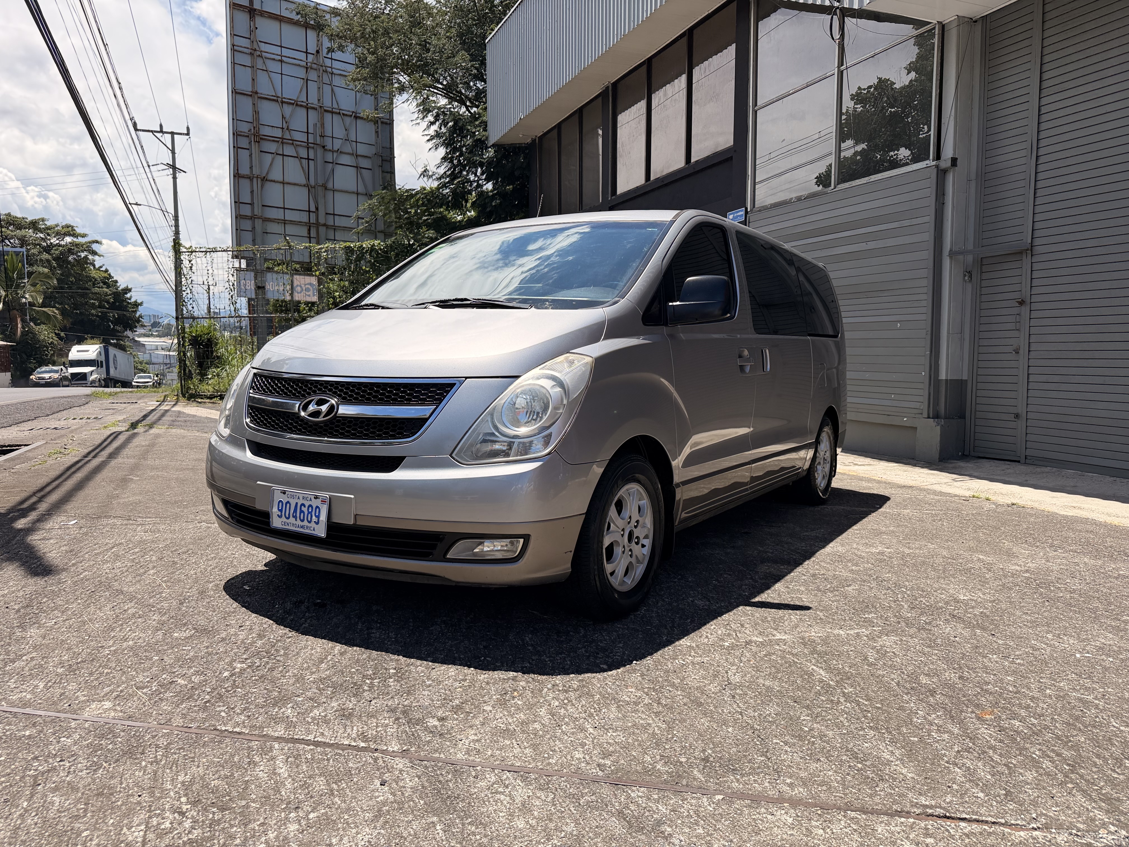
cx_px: 564
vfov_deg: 56.8
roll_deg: -0.3
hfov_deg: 71.6
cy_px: 424
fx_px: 783
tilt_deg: -5.0
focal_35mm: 24
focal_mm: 6.76
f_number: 1.78
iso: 125
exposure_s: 1/5714
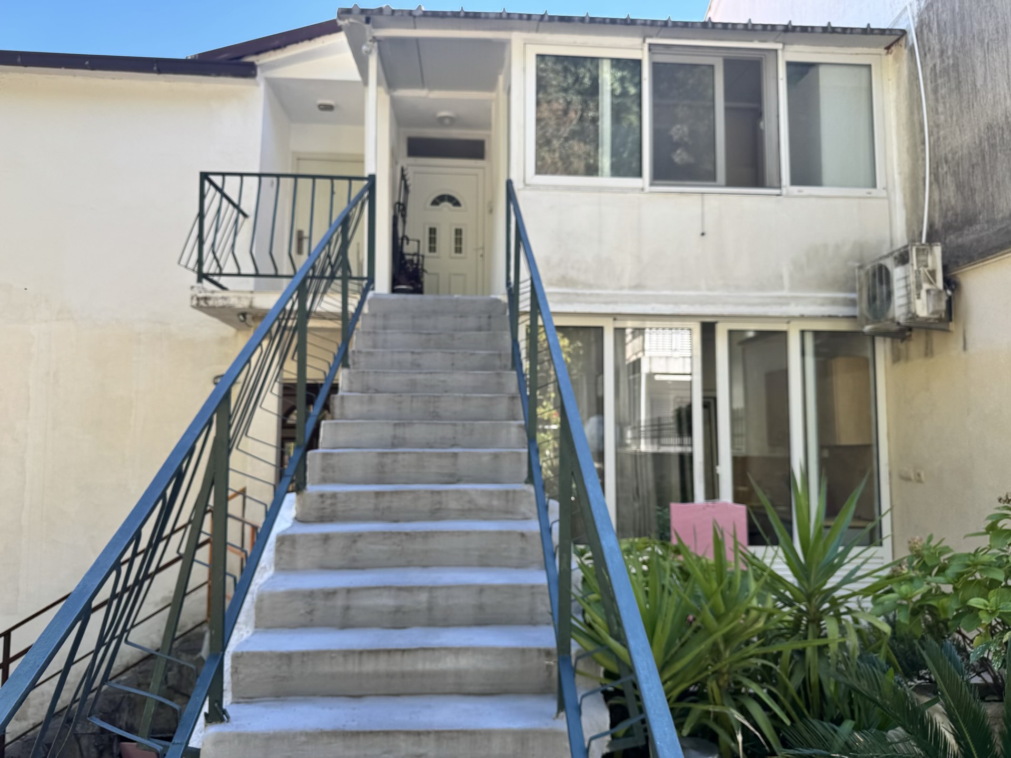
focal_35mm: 24
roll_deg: +0.1
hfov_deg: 71.6
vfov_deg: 56.8
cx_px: 506
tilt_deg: +5.5
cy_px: 379
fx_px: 701
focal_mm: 6.76
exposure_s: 1/582
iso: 80
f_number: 1.78
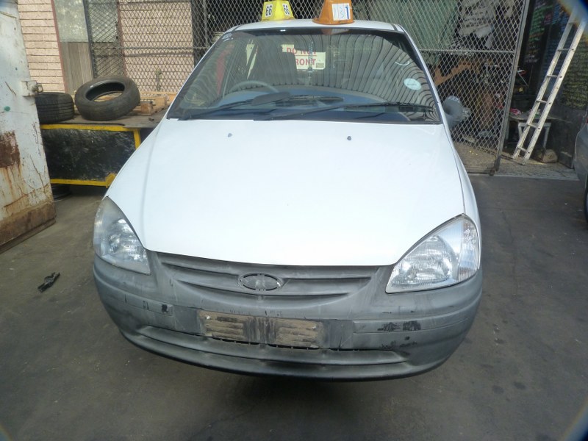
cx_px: 294
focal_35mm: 25
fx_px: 425
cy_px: 220
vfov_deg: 54.9
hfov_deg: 69.4
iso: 125
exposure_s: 1/200
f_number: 4.5
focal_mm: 4.5
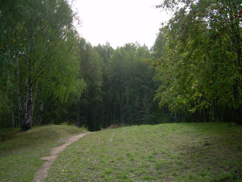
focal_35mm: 38
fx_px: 266
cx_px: 121
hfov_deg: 49.0
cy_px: 91
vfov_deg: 37.7
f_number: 2.8
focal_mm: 6.3
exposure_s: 1/420
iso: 50
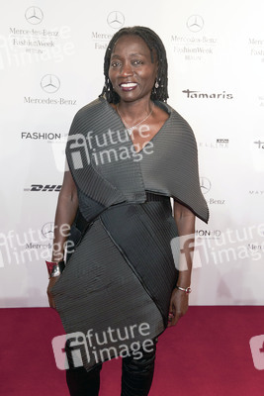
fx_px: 440
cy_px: 198
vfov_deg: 48.4
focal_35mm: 40
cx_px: 132
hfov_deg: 33.4
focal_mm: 40
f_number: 5.6
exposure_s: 1/250
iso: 1600
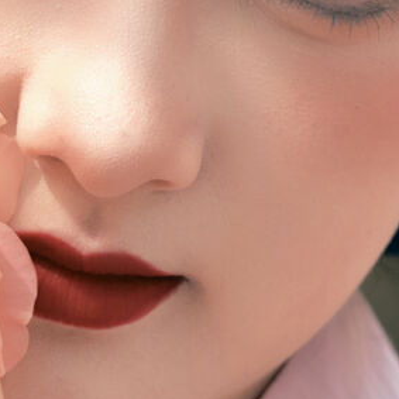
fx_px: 5660
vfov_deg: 4.0
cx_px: 73
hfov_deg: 4.0
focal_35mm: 434
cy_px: 226
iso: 400
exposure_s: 1/100
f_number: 9
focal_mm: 110
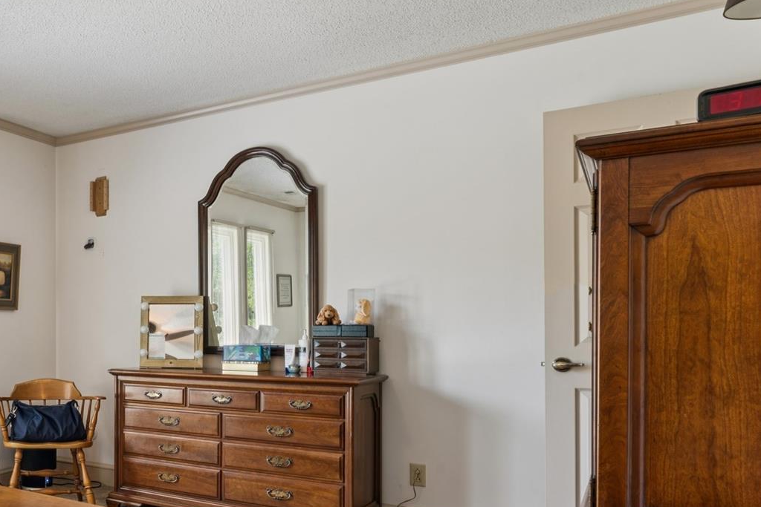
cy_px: 357
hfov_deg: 47.4
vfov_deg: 38.7
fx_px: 710
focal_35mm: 34
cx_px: 10
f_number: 13
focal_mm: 16.8
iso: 100
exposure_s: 1/1.25
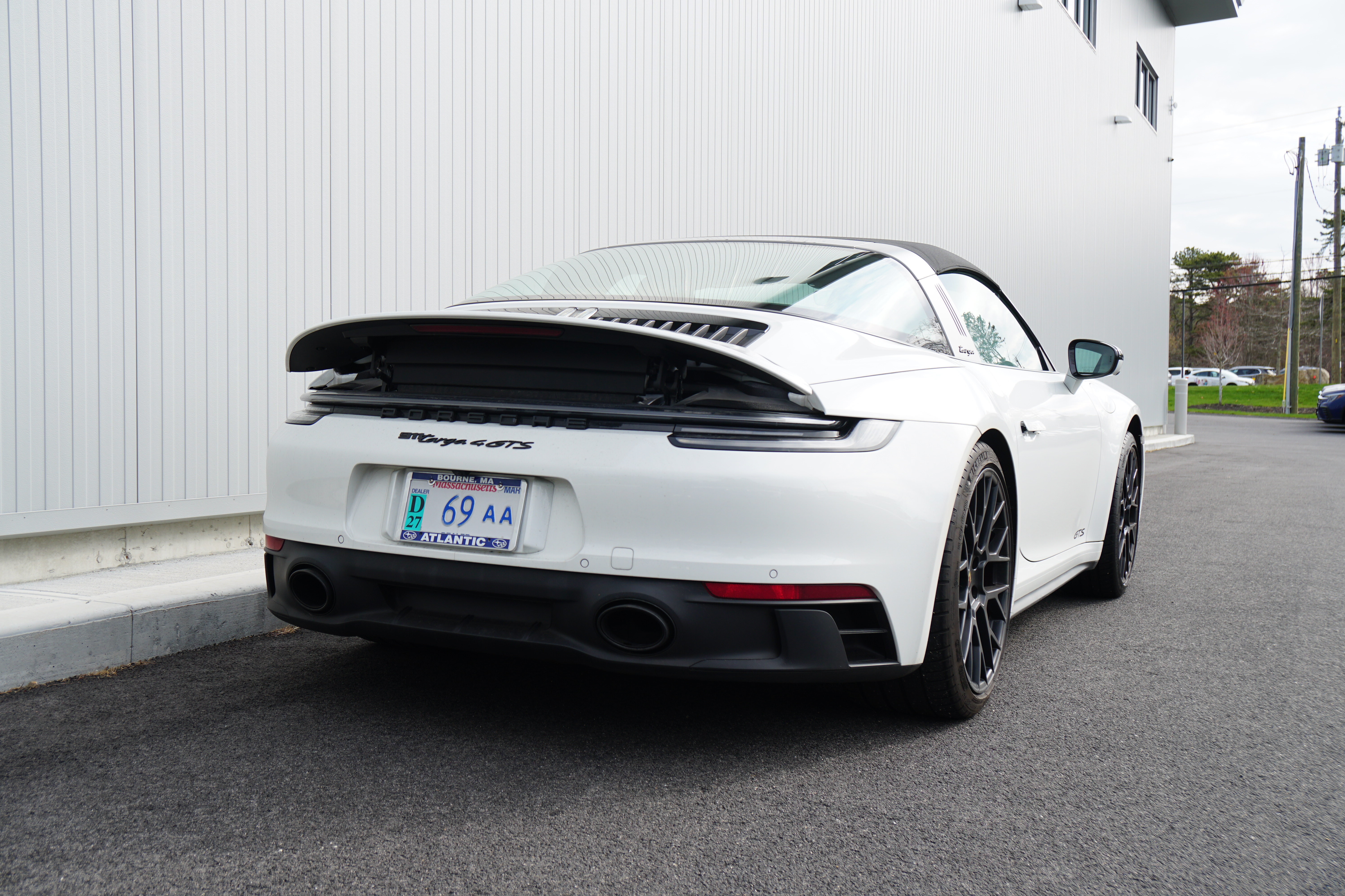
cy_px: 448
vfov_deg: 34.2
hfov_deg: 49.6
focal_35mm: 39
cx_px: 672
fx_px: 1457
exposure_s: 1/250
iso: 100
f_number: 5
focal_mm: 26
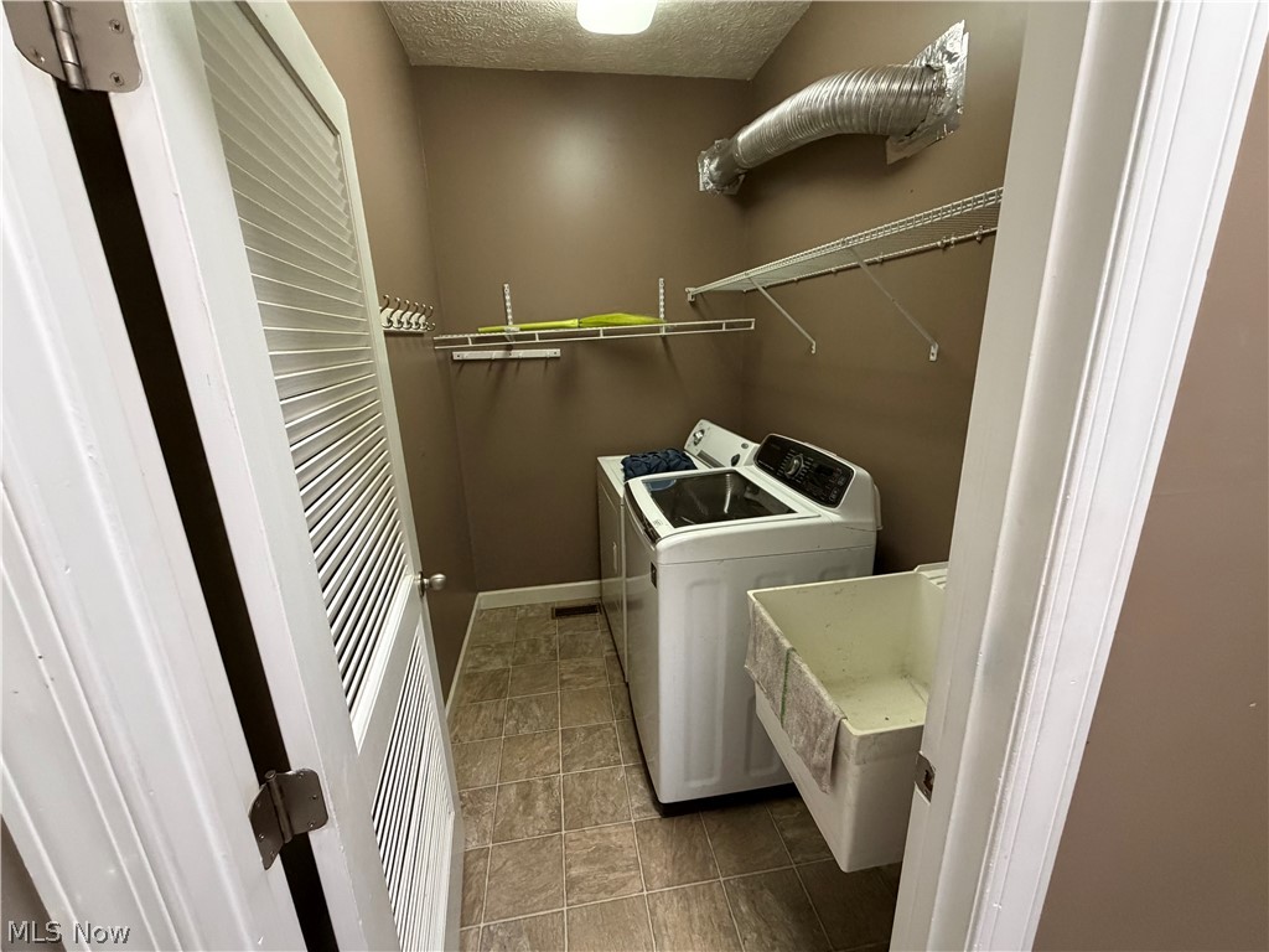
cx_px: 634
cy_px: 476
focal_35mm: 14
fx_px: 513
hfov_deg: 102.1
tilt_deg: -15.3
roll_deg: +1.5
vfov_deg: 85.7
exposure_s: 1/60
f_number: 2.2
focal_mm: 2.22
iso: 500
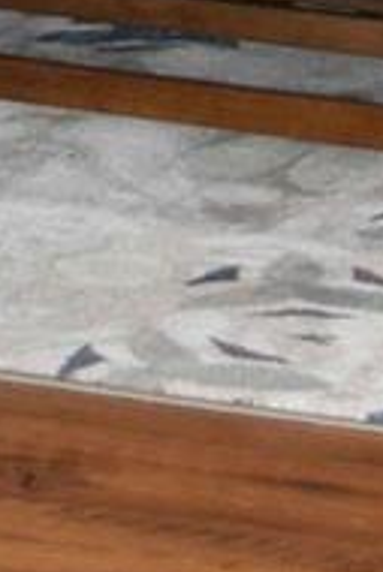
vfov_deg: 7.3
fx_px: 4221
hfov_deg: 5.0
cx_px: 977
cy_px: -786
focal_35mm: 265
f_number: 5
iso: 800
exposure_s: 1/100
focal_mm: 28
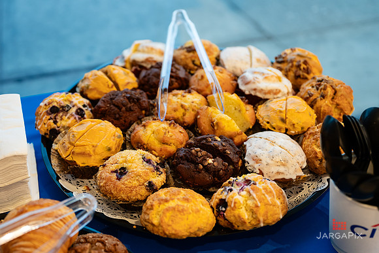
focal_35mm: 45
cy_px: 126
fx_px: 474
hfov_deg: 43.6
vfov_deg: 29.9
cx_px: 192
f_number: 3.2
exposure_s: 1/200
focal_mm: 39
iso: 400
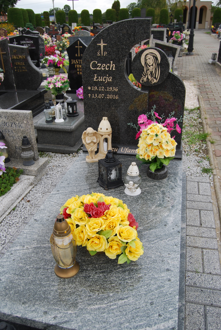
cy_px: 165
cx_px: 110
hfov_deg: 43.7
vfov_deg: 61.9
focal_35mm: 30
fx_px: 275
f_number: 5.6
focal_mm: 20
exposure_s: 1/125
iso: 110
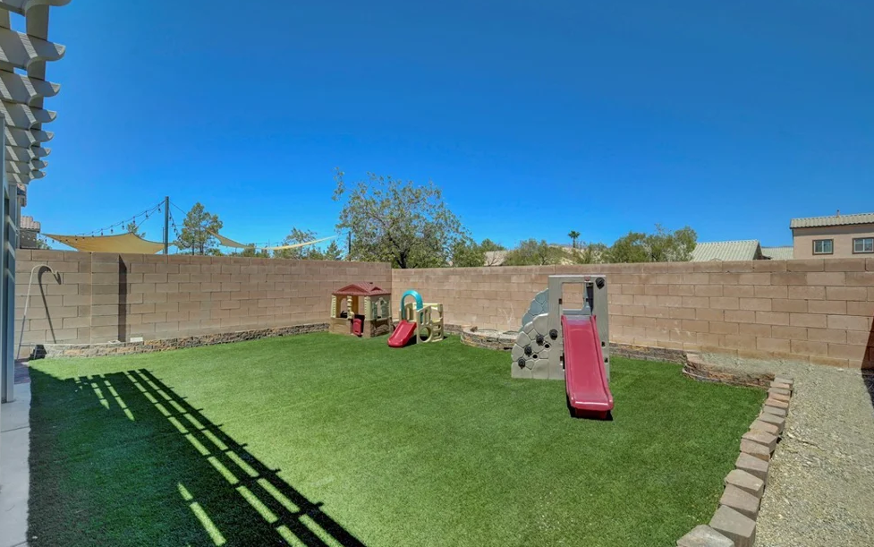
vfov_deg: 69.5
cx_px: 446
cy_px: 271
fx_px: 394
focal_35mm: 17
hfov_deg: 95.9
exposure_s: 1/400
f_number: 9
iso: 400
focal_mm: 15.5
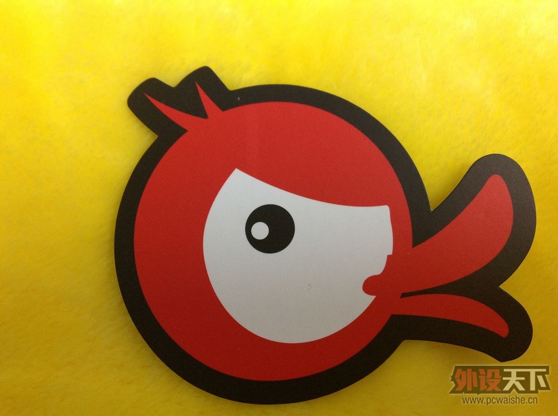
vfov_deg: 40.6
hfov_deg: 52.7
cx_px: 279
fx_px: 563
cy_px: 208
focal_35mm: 35
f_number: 2.4
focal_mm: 4.28
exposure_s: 1/17
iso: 250
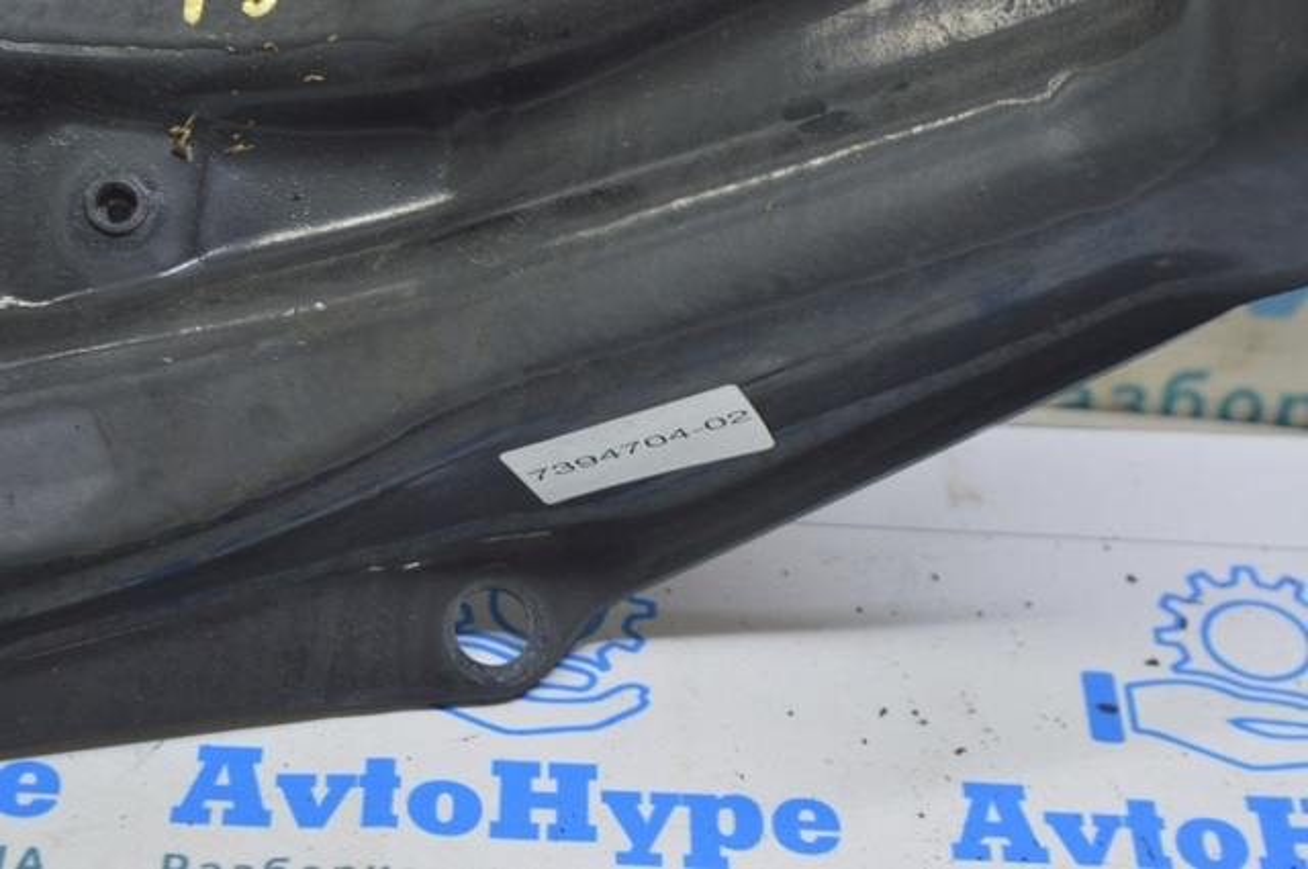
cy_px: 434
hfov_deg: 24.6
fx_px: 2994
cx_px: 654
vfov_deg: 16.5
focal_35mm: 82
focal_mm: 55
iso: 400
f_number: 5.6
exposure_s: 1/20
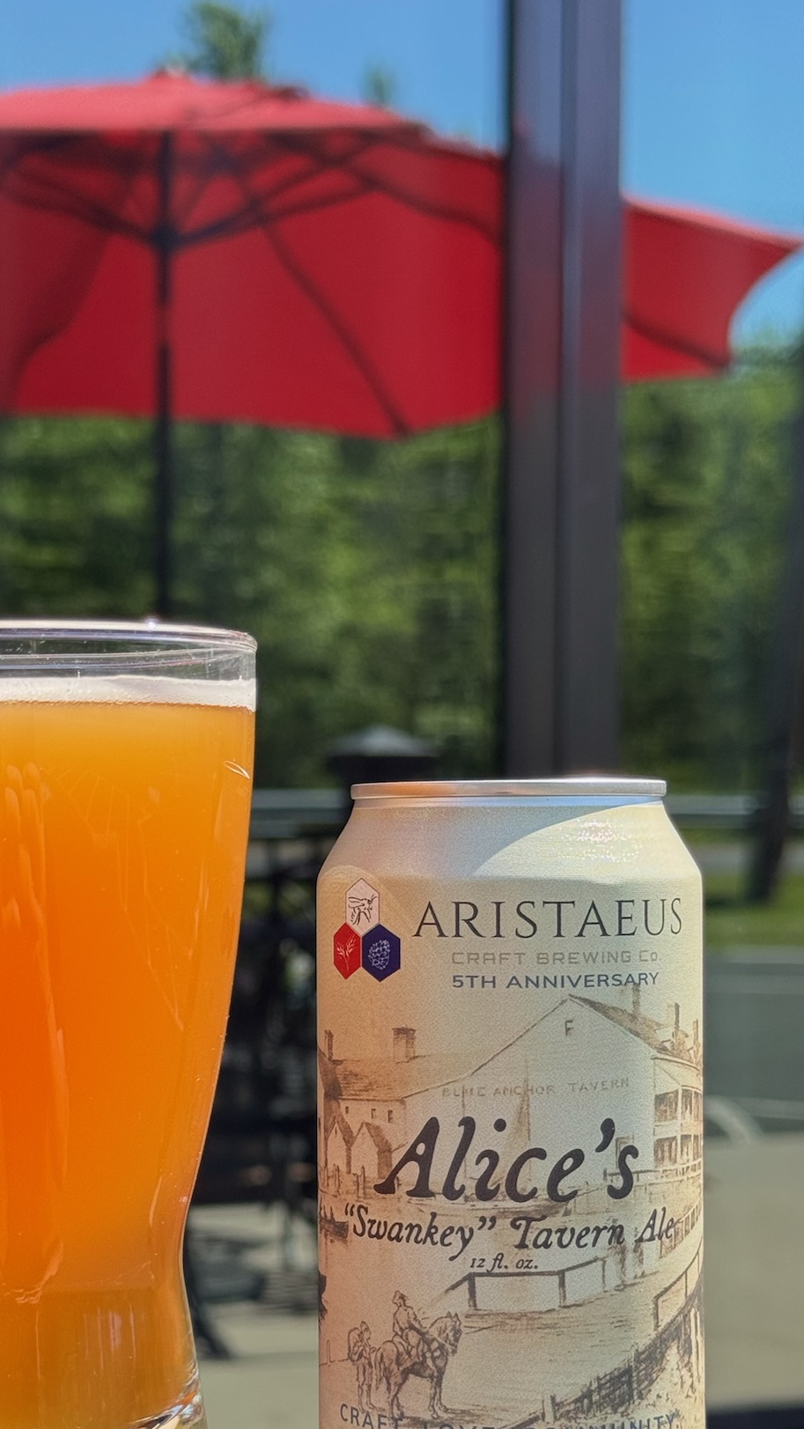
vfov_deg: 31.7
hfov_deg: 18.2
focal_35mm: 66
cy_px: 899
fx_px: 2501
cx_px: 260
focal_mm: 6.76
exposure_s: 1/1427
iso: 64
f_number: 1.78
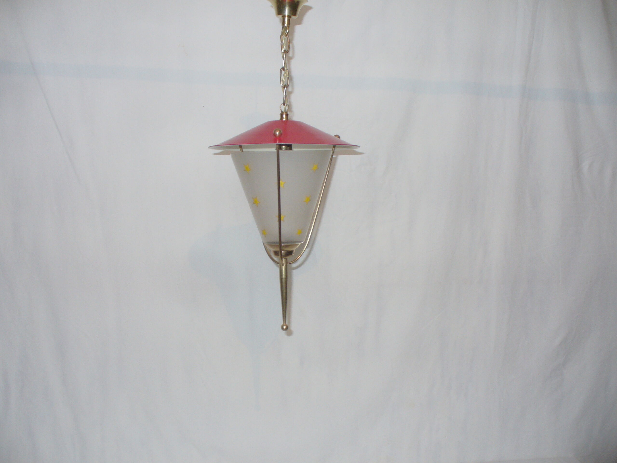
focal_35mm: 37
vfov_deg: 38.7
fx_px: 659
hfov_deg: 50.1
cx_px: 308
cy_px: 232
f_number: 2.8
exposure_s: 1/8
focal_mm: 6.1
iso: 100
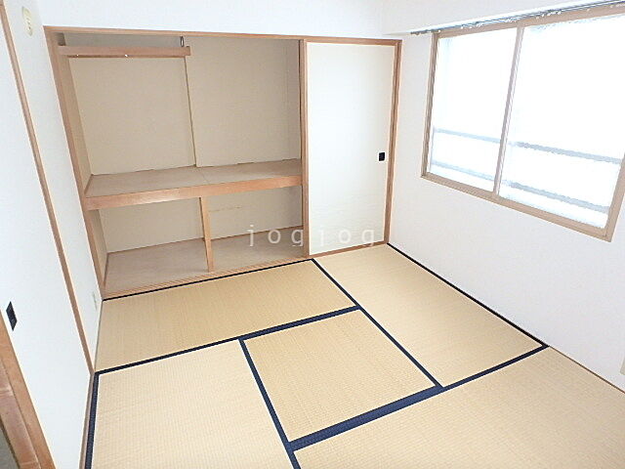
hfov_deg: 79.0
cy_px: 234
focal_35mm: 21
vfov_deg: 63.4
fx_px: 379
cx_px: 312
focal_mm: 3.7
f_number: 3.5
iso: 400
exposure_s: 1/30
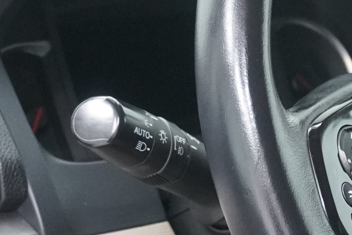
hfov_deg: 12.3
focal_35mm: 162
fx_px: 1585
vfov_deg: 8.4
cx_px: 441
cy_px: 224
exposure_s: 1/160
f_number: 4.5
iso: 3200
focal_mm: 25
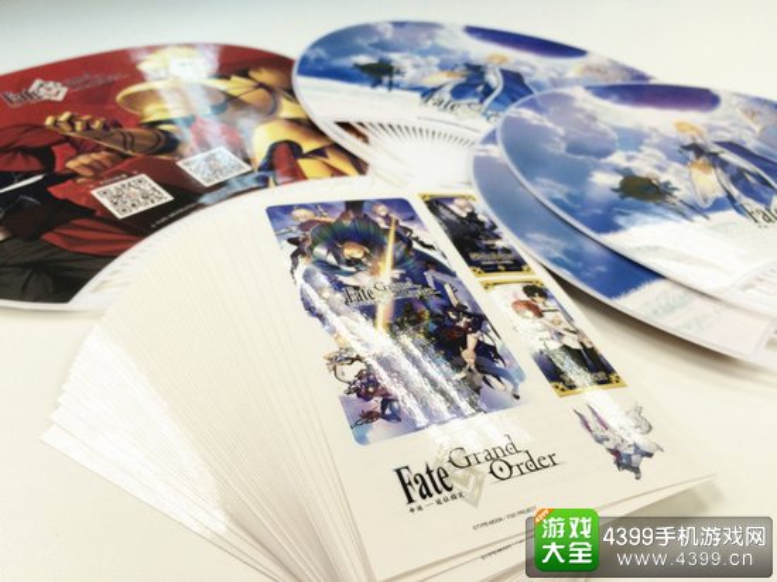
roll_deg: -7.8
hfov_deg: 61.7
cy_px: 291
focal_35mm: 29
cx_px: 388
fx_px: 651
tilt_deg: -41.5
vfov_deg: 48.2
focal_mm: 4.15
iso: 40
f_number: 2.2
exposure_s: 1/50
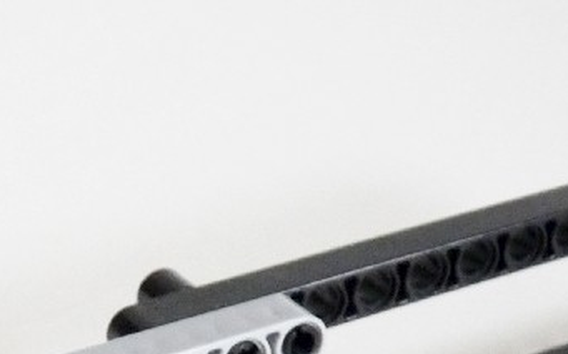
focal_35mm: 86
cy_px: 519
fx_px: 1331
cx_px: 125
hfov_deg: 23.8
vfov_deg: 14.3
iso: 320
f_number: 2.8
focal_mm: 4.8
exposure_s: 1/30
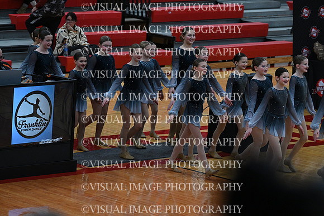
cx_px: 162
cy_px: 108
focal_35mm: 200
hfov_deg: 10.3
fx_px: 1800
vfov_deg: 6.9
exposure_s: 1/400
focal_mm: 200
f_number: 4
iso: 4000
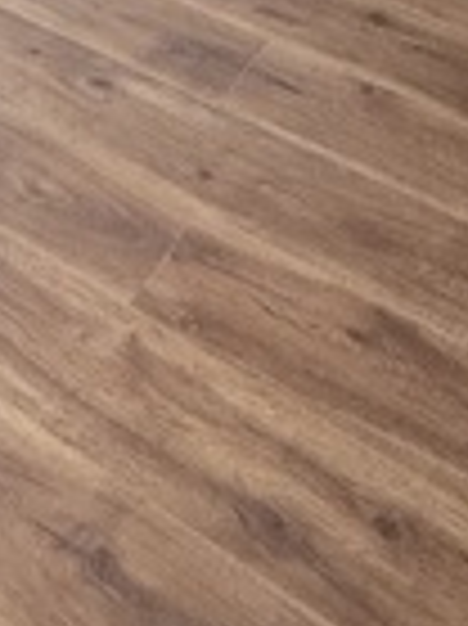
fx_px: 1210
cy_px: -439
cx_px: 104
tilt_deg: -16.1
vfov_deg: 21.4
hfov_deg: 21.7
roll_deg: -2.0
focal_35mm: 67
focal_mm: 2.22
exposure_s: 1/120
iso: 250
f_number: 2.2
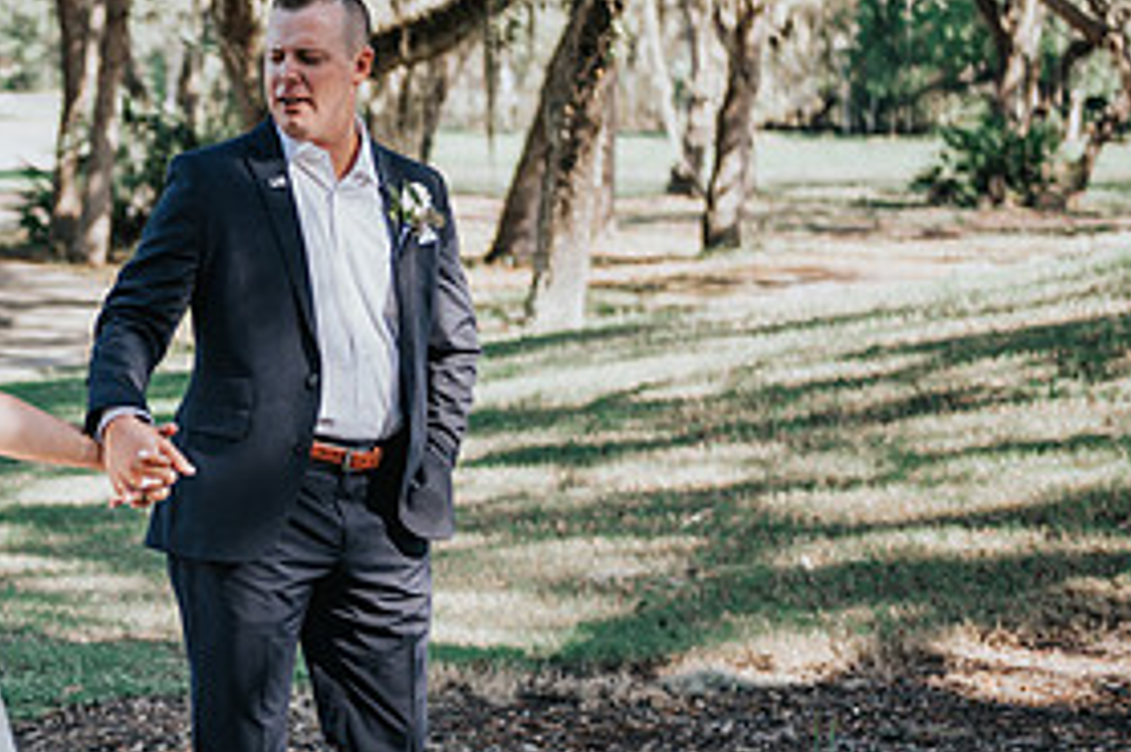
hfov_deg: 17.1
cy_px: 486
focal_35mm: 117
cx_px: -4
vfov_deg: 11.7
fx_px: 3673
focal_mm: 56
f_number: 2.8
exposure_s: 1/250
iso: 125
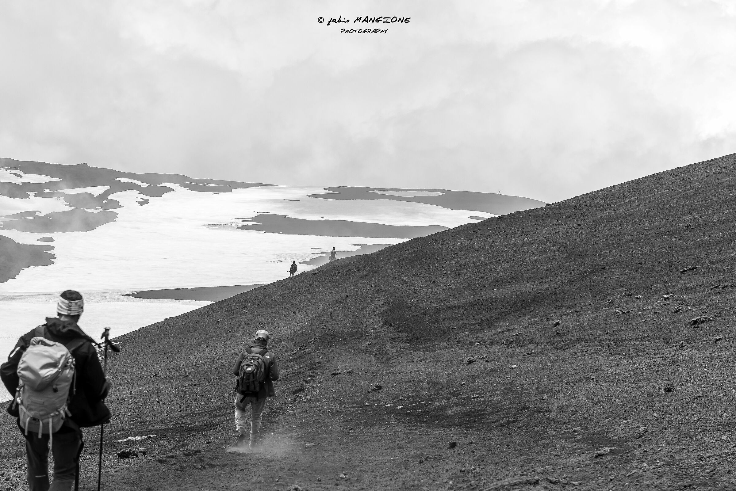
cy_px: 246
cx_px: 368
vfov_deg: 19.5
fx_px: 1432
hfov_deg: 28.8
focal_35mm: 70
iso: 200
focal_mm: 70
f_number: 5
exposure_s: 1/4000
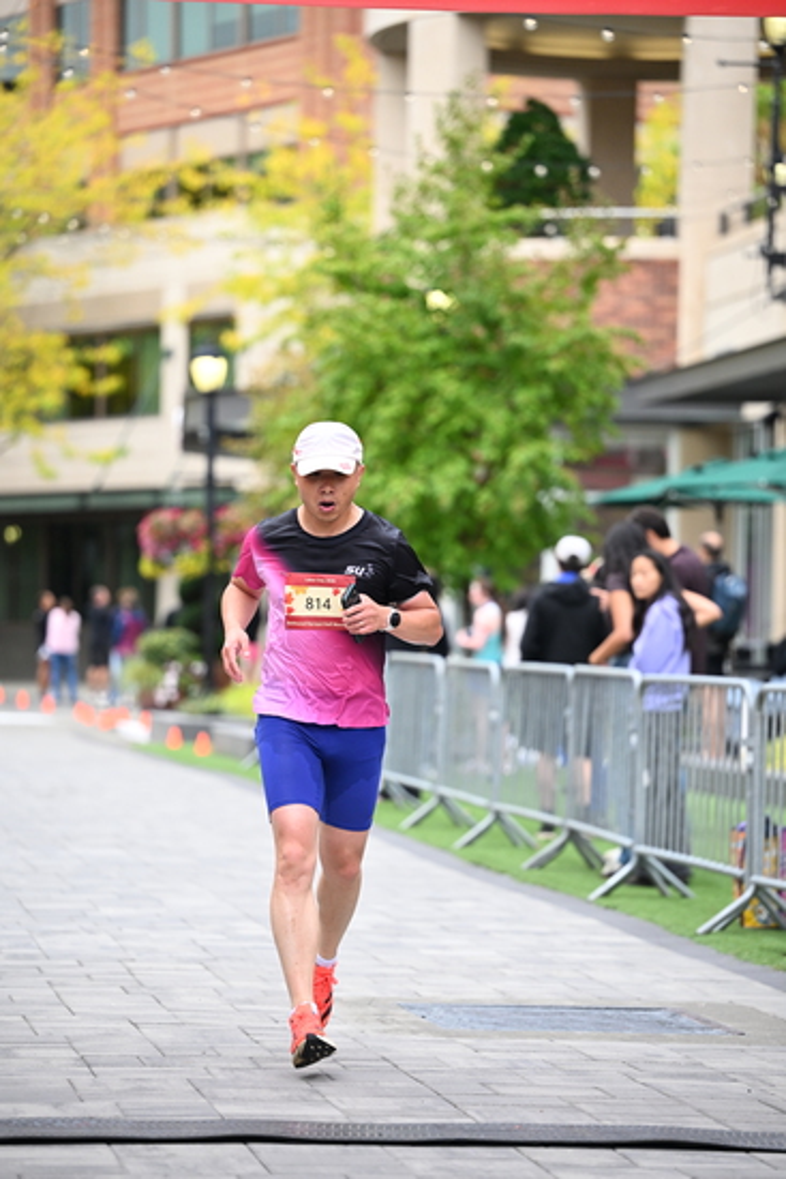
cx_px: 393
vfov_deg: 15.8
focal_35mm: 130
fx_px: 4254
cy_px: 590
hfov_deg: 10.6
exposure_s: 1/2000
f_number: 2.8
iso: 1000
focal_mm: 130
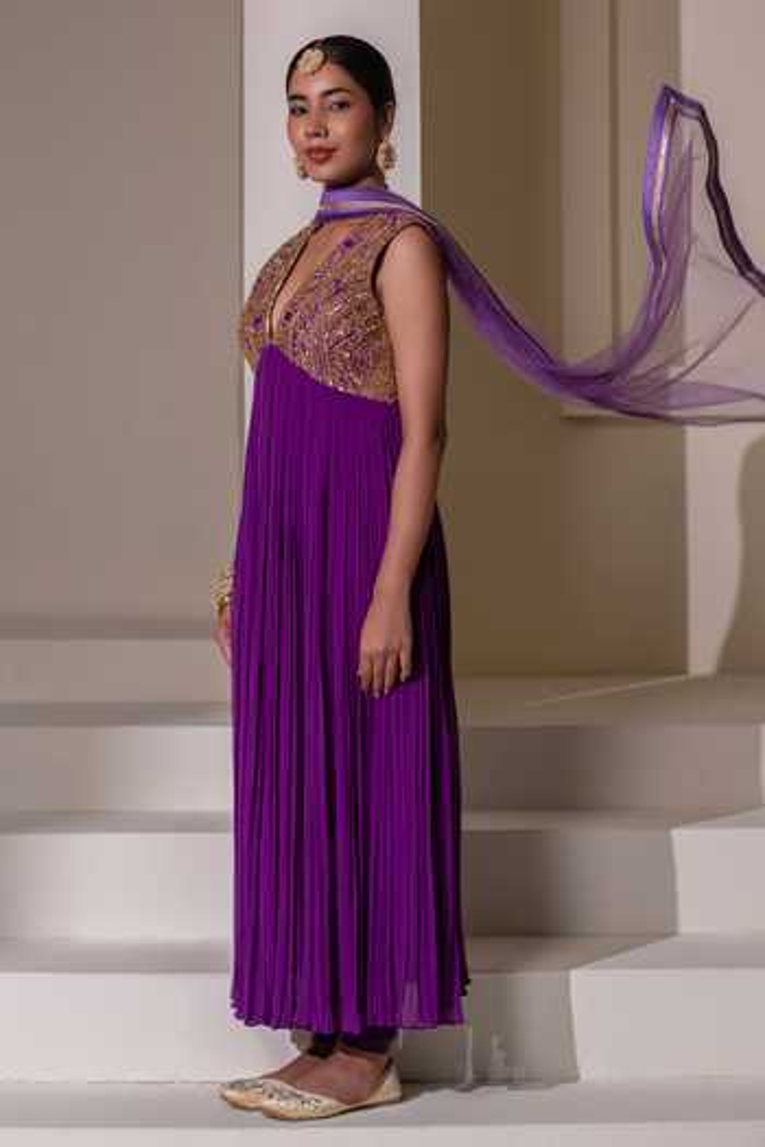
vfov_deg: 39.6
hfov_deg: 27.0
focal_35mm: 50
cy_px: 574
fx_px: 1594
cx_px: 382
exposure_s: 1/320
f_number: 2.8
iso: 400
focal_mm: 50
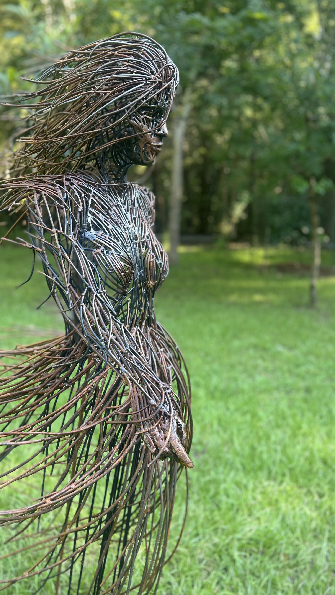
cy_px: 302
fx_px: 458
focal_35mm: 29
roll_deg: +1.5
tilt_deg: -16.9
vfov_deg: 66.1
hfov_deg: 40.0
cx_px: 136
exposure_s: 1/121
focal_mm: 5.7
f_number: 1.5
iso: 50
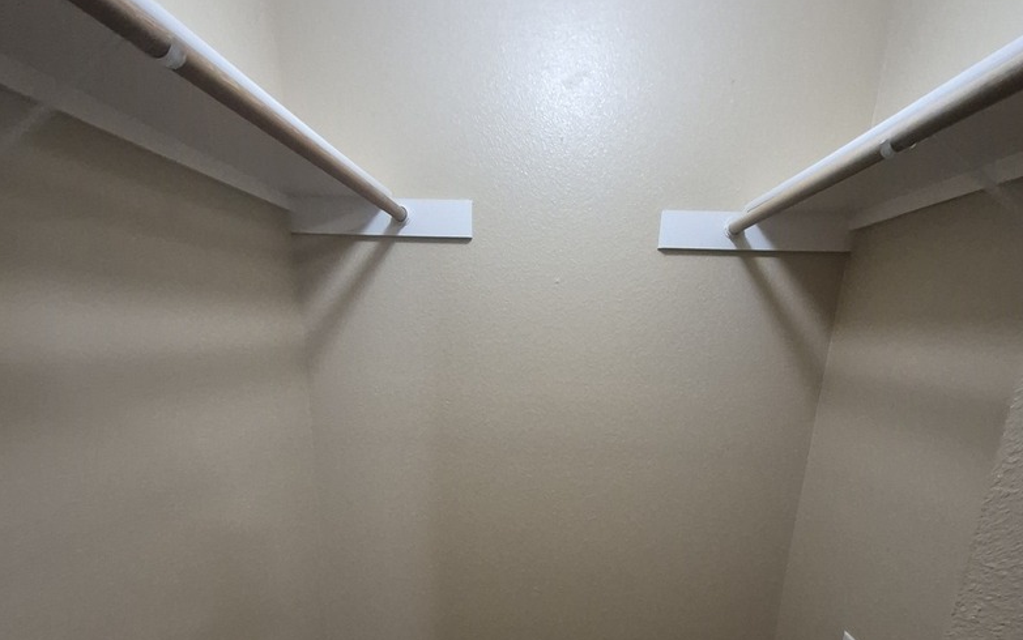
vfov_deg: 57.9
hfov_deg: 87.9
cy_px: 505
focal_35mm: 19
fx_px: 530
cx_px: 528
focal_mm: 1.74
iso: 800
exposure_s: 1/60
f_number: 2.2
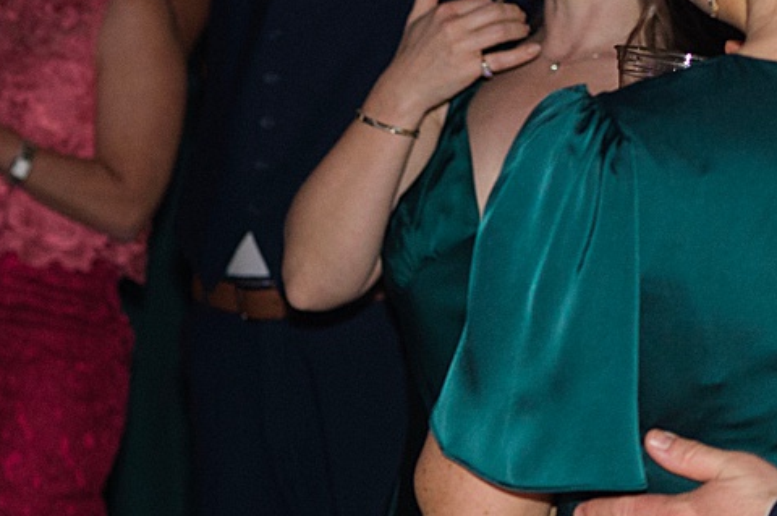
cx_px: -660
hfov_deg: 9.8
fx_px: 4269
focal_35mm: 198
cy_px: 286
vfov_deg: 6.9
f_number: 2.8
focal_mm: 50
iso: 640
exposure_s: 1/200
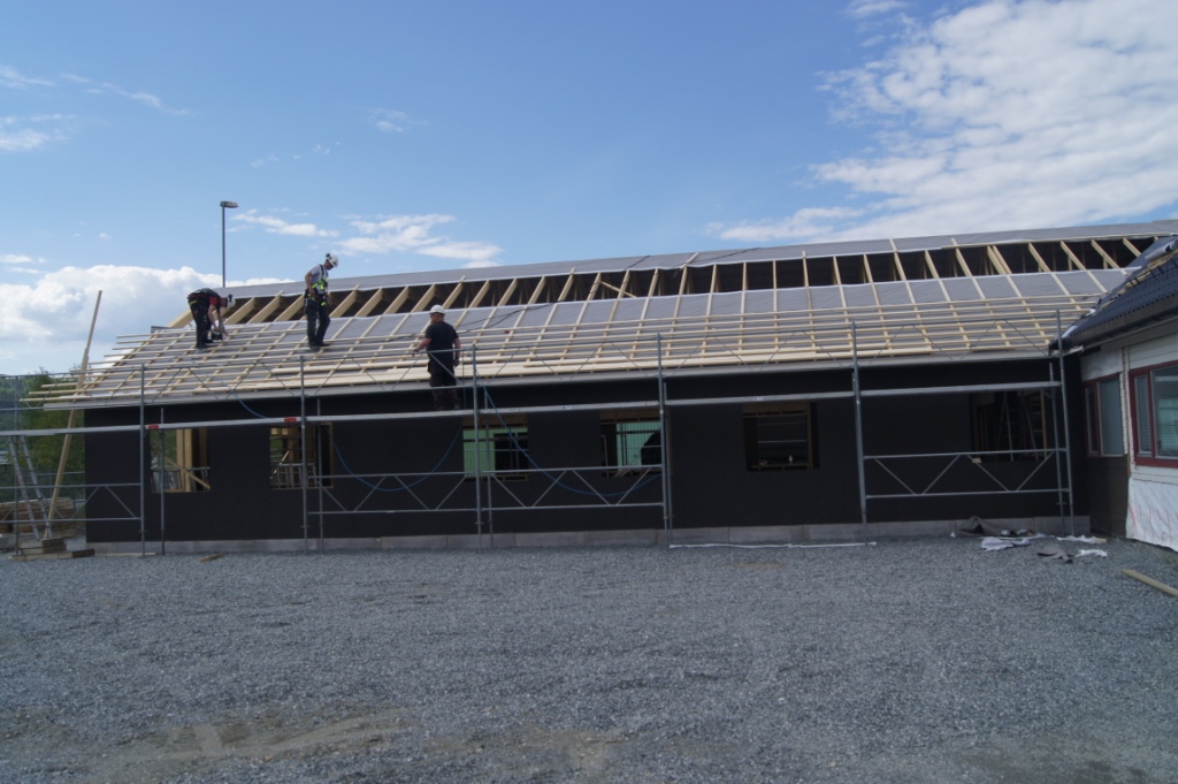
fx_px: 1079
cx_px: 589
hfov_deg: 57.3
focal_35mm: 33
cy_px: 392
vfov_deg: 39.9
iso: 100
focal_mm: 22
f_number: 8
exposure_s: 1/400
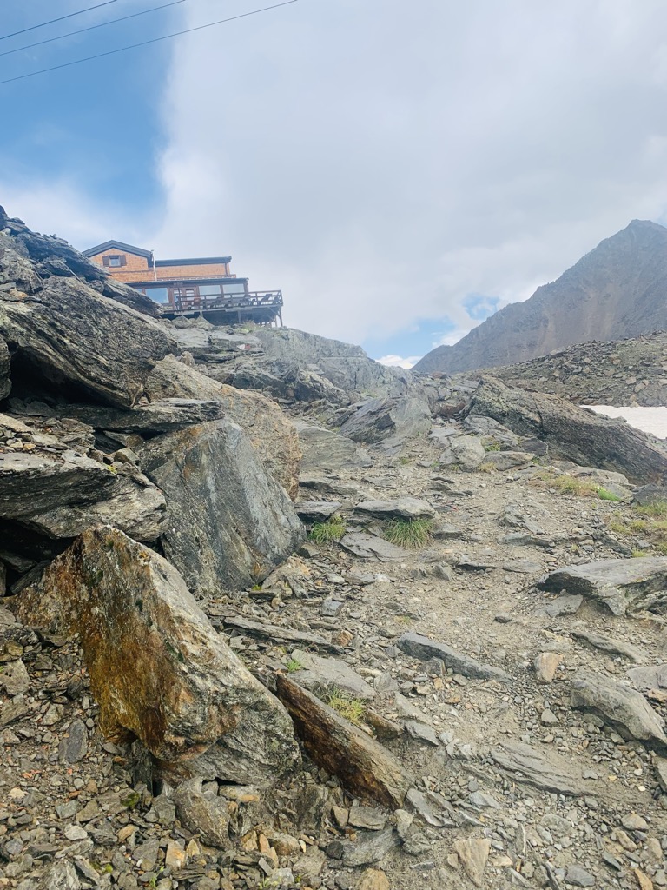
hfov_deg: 53.1
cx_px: 334
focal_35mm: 26
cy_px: 445
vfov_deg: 67.3
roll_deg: +7.0
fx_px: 668
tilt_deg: -0.6
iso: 25
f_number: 1.8
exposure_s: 1/1490
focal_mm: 4.25
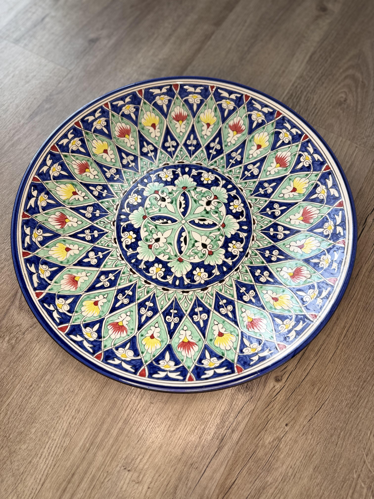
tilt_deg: -69.7
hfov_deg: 56.8
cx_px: 187
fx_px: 346
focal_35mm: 24
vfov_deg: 71.6
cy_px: 250
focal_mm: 6.76
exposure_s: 1/121
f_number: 1.78
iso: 64
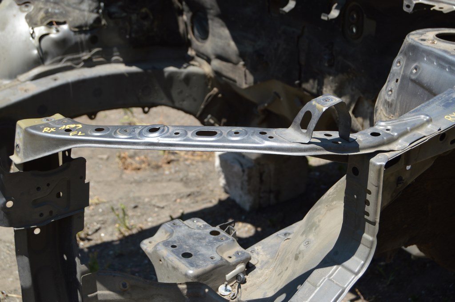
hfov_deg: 33.4
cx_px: 228
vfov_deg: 22.6
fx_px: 758
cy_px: 151
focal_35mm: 60
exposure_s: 1/250
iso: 100
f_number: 8
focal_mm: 40
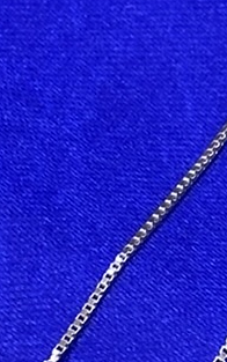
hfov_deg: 3.9
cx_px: 21
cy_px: 621
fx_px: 3292
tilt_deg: -64.1
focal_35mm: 333
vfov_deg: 6.2
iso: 160
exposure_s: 1/50
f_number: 1.78
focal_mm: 6.86
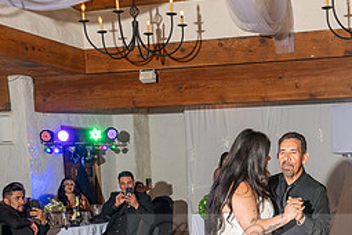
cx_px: 247
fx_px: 567
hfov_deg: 34.0
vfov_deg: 22.3
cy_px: 247
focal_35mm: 58
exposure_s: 1/200
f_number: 4.5
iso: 500
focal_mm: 25.5
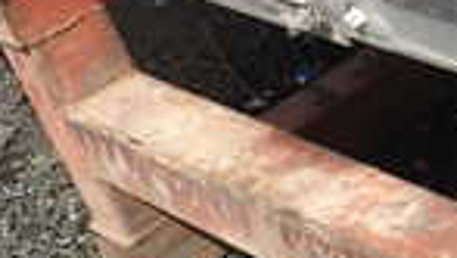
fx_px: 1346
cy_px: -65
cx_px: 864
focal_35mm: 111
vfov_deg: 10.7
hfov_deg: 15.9
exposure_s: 1/640
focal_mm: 4.5
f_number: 2.8
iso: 100
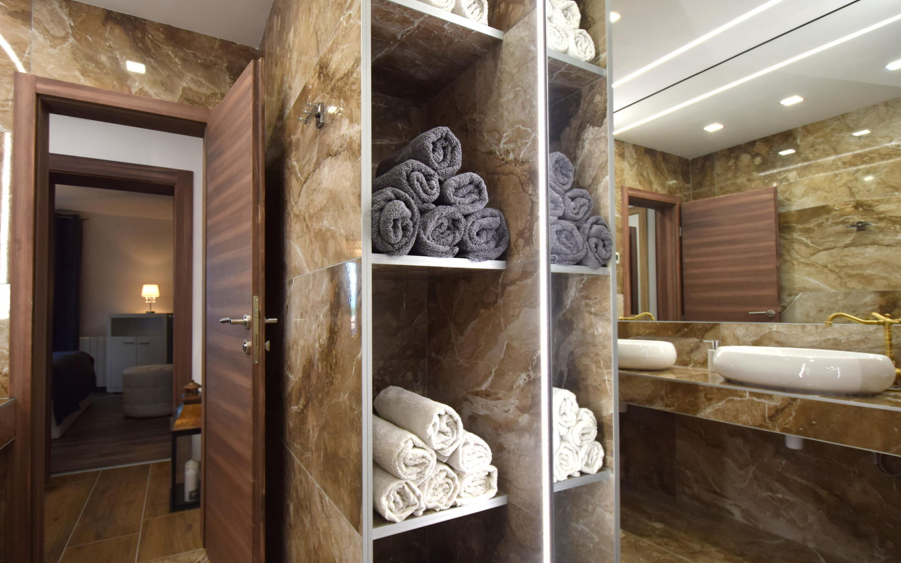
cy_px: 286
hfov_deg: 94.1
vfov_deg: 68.0
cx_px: 412
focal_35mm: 17
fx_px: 417
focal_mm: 10
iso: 400
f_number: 5
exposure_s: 1/100
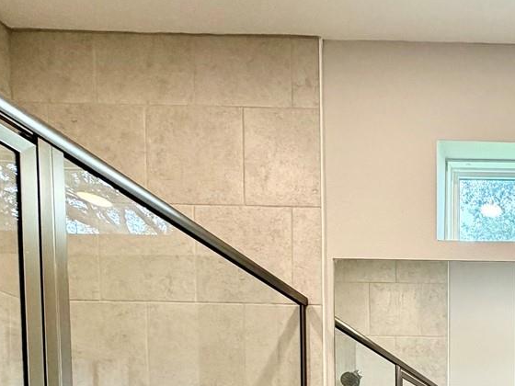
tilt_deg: -3.3
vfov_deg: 28.5
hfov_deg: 36.8
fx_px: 595
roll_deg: -0.9
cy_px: 518
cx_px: 607
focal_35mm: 40
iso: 160
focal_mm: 2.22
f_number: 2.2
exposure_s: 1/120
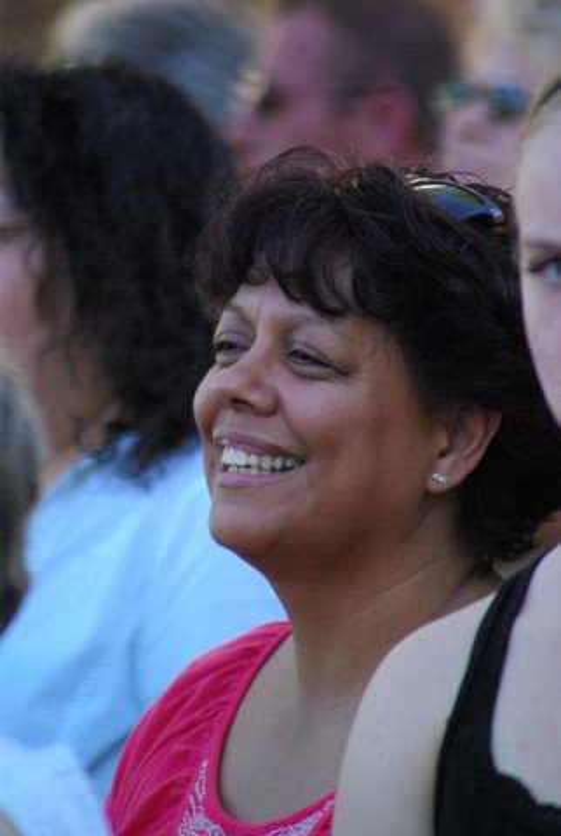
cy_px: 418
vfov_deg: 4.6
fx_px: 10473
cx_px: 280
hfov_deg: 3.1
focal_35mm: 450
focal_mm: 300
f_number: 6.7
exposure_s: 1/350
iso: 1600
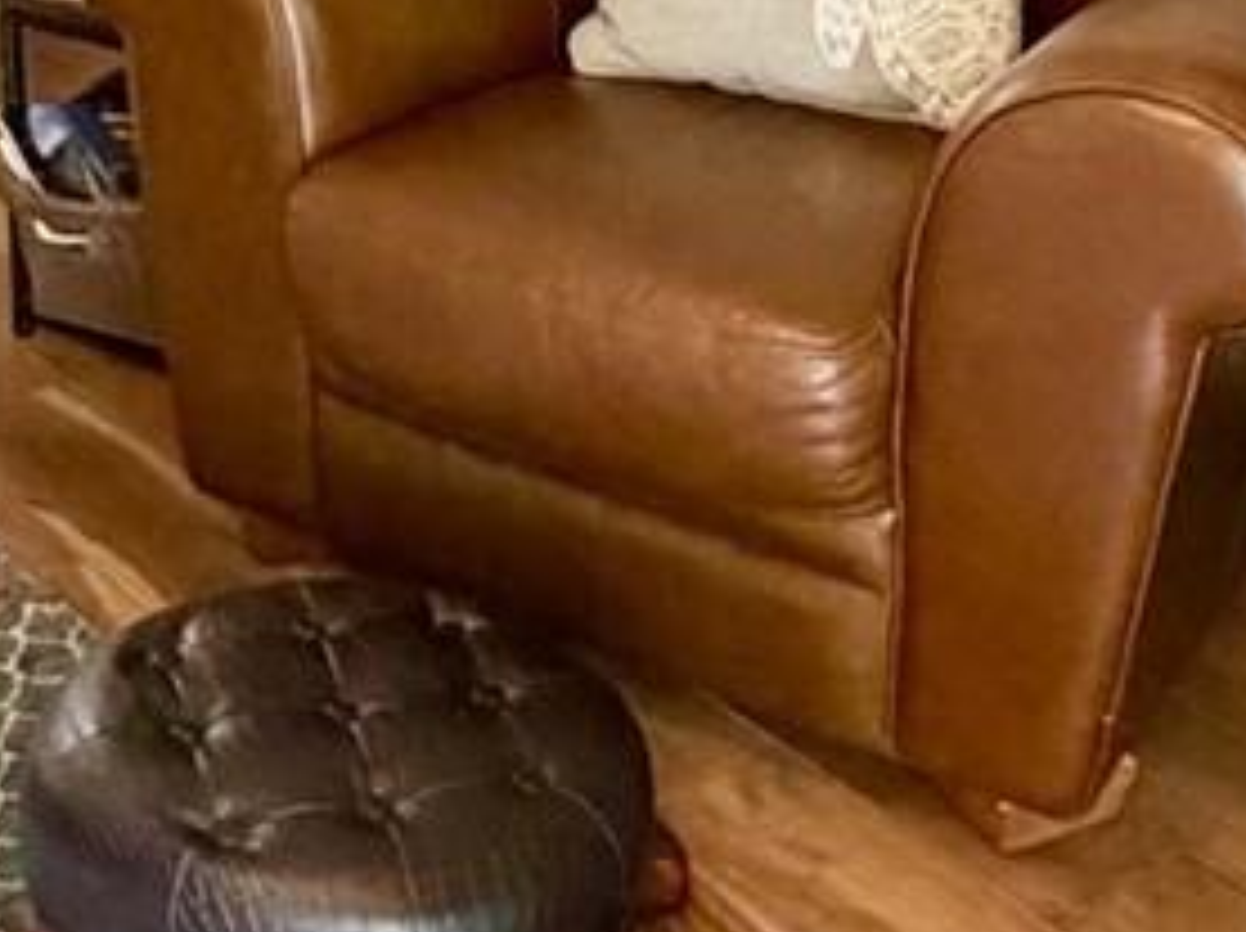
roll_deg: -0.5
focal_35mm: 81
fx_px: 2912
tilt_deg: -16.3
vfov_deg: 17.2
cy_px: -257
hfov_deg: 24.1
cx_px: 585
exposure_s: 1/60
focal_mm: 2.22
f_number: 2.2
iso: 400
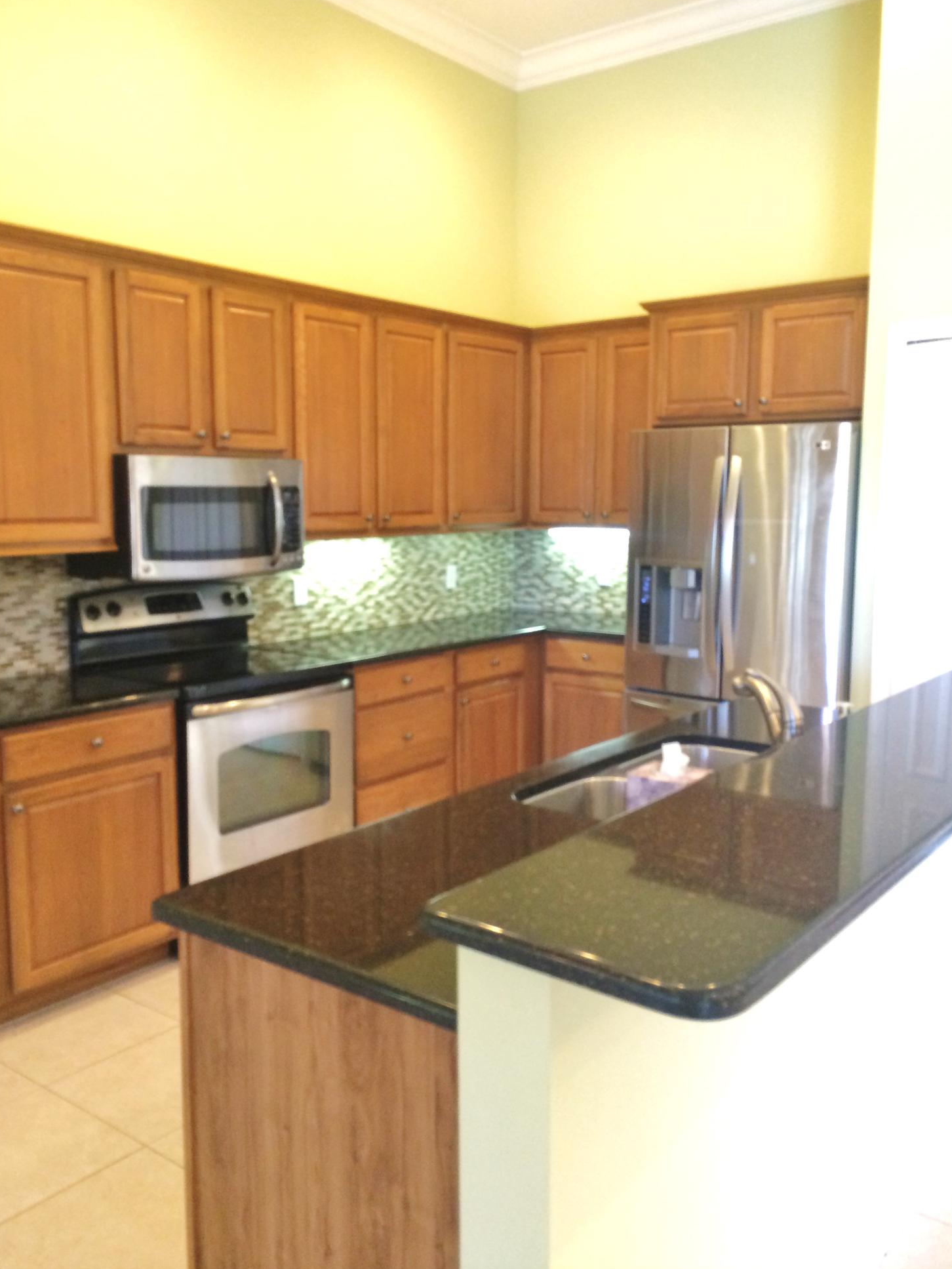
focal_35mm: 31
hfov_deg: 45.5
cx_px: 477
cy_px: 631
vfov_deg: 58.3
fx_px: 1136
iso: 160
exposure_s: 1/30
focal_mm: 4.12
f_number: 2.2
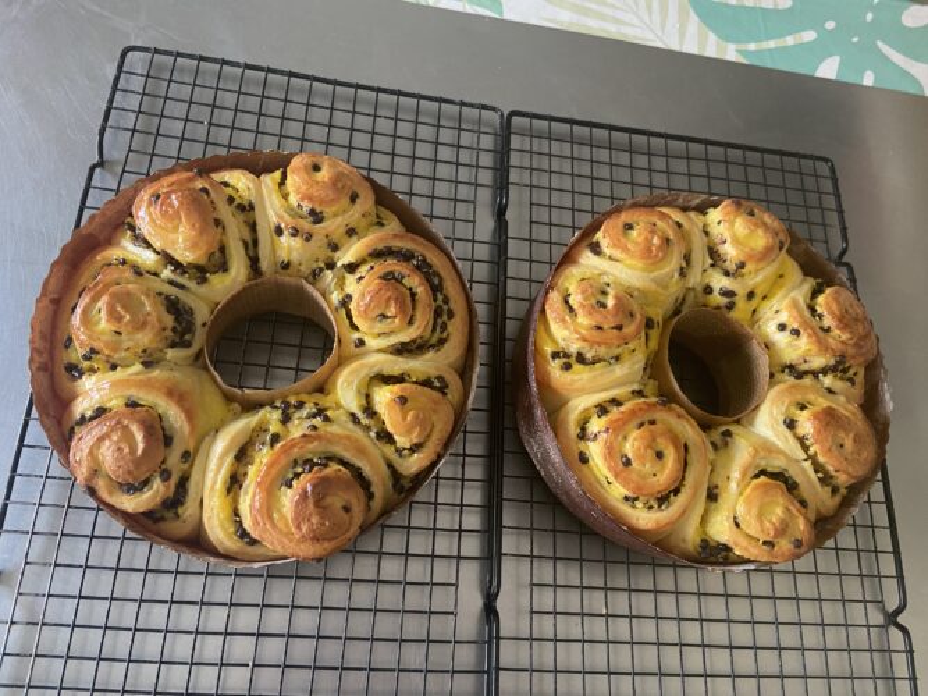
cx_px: 464
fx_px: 697
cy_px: 348
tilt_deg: -68.7
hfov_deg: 67.3
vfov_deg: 53.0
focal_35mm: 26
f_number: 1.8
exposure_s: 1/60
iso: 250
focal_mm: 4.25
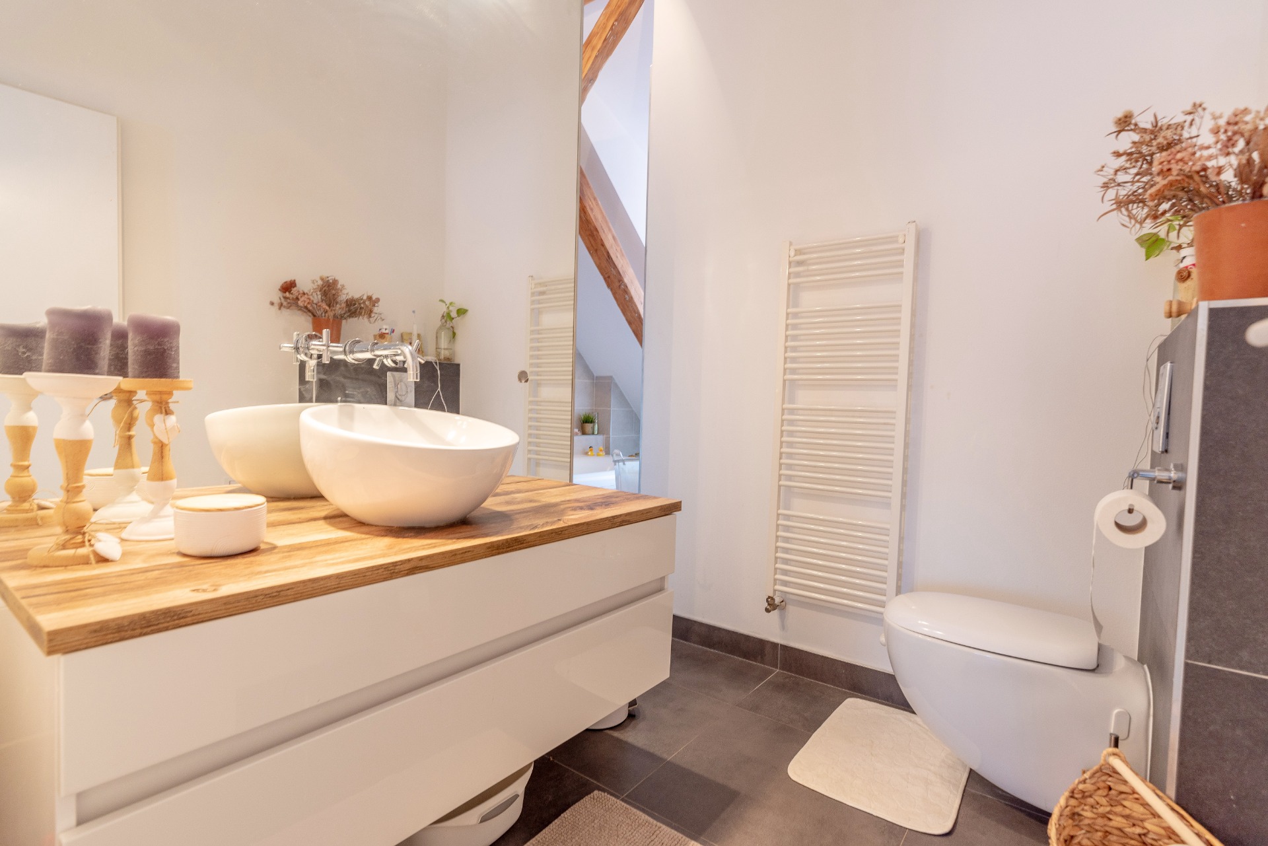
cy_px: 423
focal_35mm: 17
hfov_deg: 93.3
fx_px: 599
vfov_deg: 70.5
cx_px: 634
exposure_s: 1/13
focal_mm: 17
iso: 100
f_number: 4.5
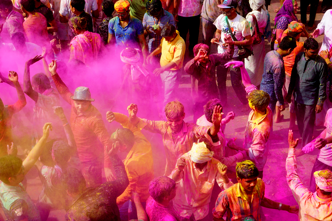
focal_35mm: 69
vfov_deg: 19.7
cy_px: 110
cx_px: 166
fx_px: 636
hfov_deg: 29.2
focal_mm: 69
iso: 160
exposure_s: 1/400
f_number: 8
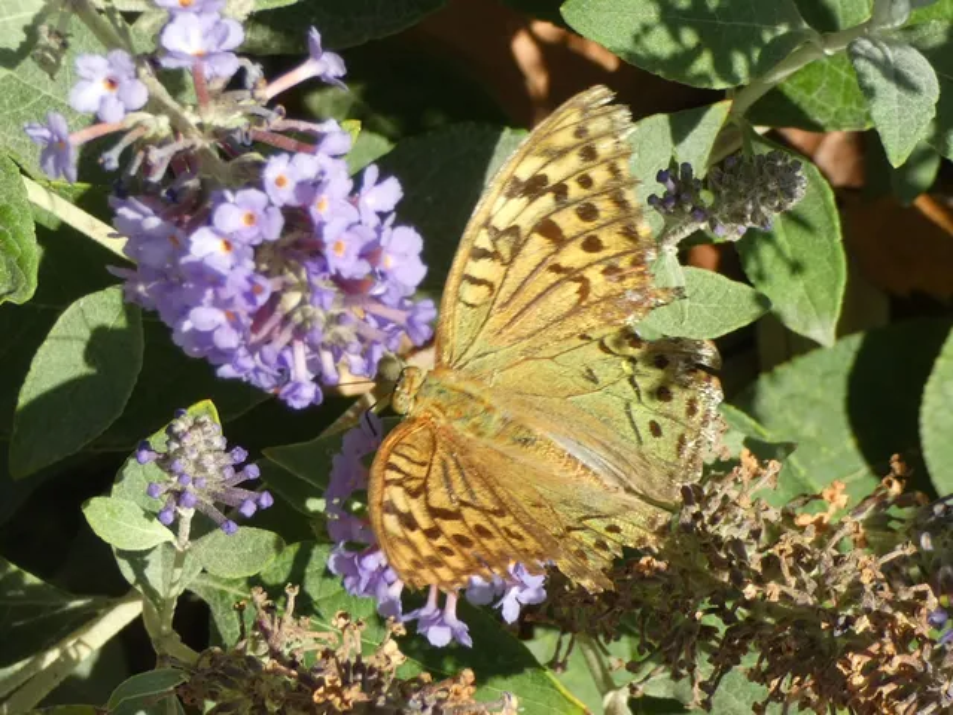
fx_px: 5506
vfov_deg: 7.4
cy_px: 358
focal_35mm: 200
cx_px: 476
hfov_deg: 9.9
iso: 80
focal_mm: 35.8
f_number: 5.5
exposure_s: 1/80
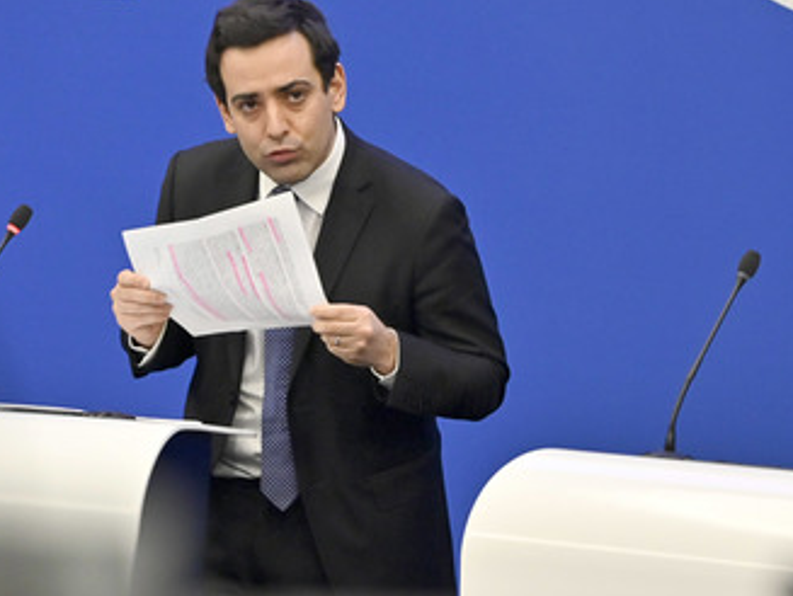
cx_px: 319
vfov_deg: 6.6
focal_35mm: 225
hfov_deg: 8.8
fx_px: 5160
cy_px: 300
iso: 1250
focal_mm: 170
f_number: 2.8
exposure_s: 1/400
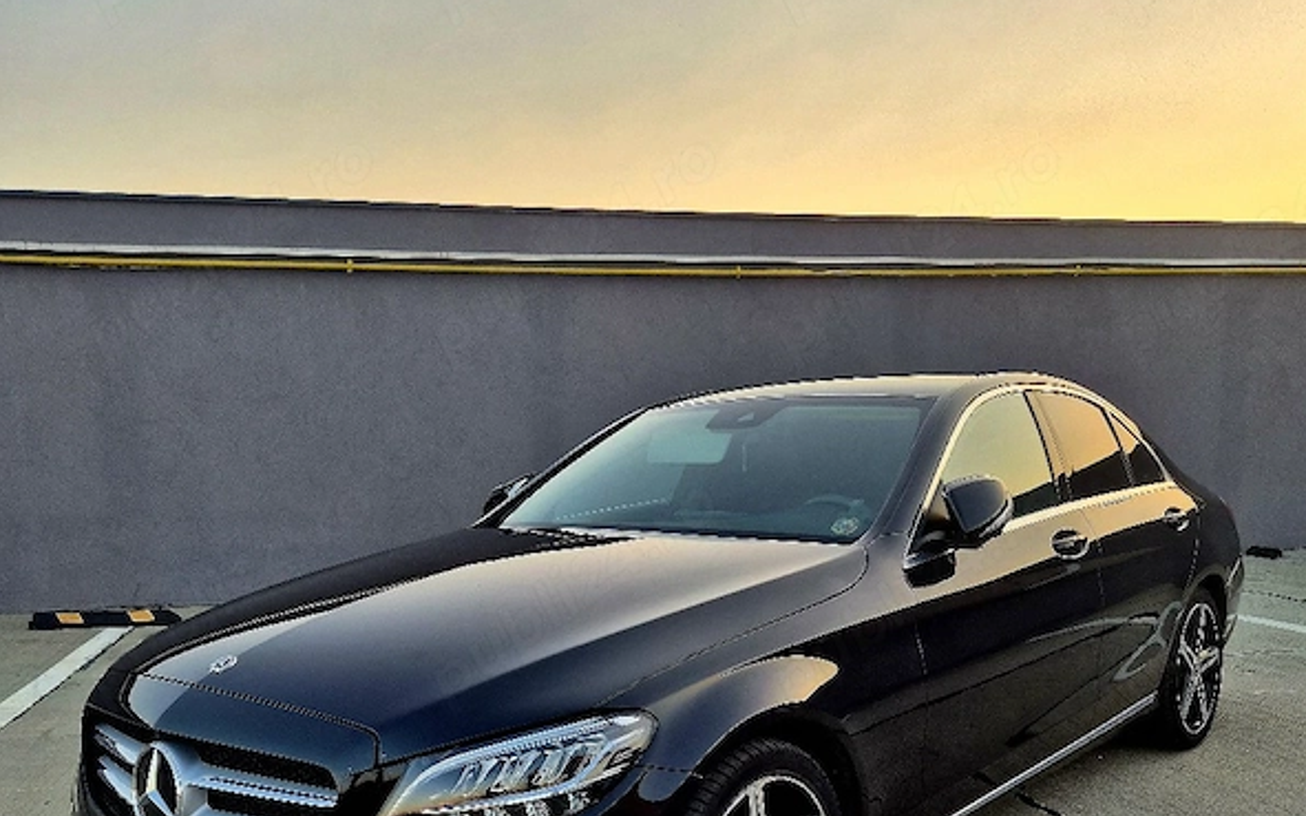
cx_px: 661
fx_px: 1174
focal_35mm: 33
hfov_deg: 58.2
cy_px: 646
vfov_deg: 37.0
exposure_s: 1/217
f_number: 1.8
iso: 25
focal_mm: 5.4
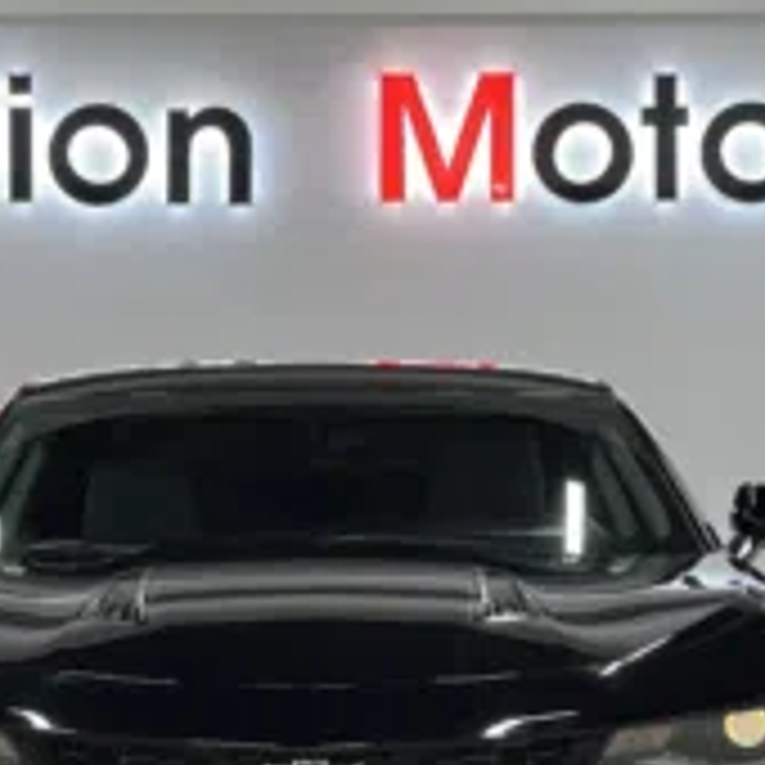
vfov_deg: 10.9
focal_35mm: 160
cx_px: 320
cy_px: 603
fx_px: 4000
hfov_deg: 10.9
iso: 320
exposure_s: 1/46
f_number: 2.8
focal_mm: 9
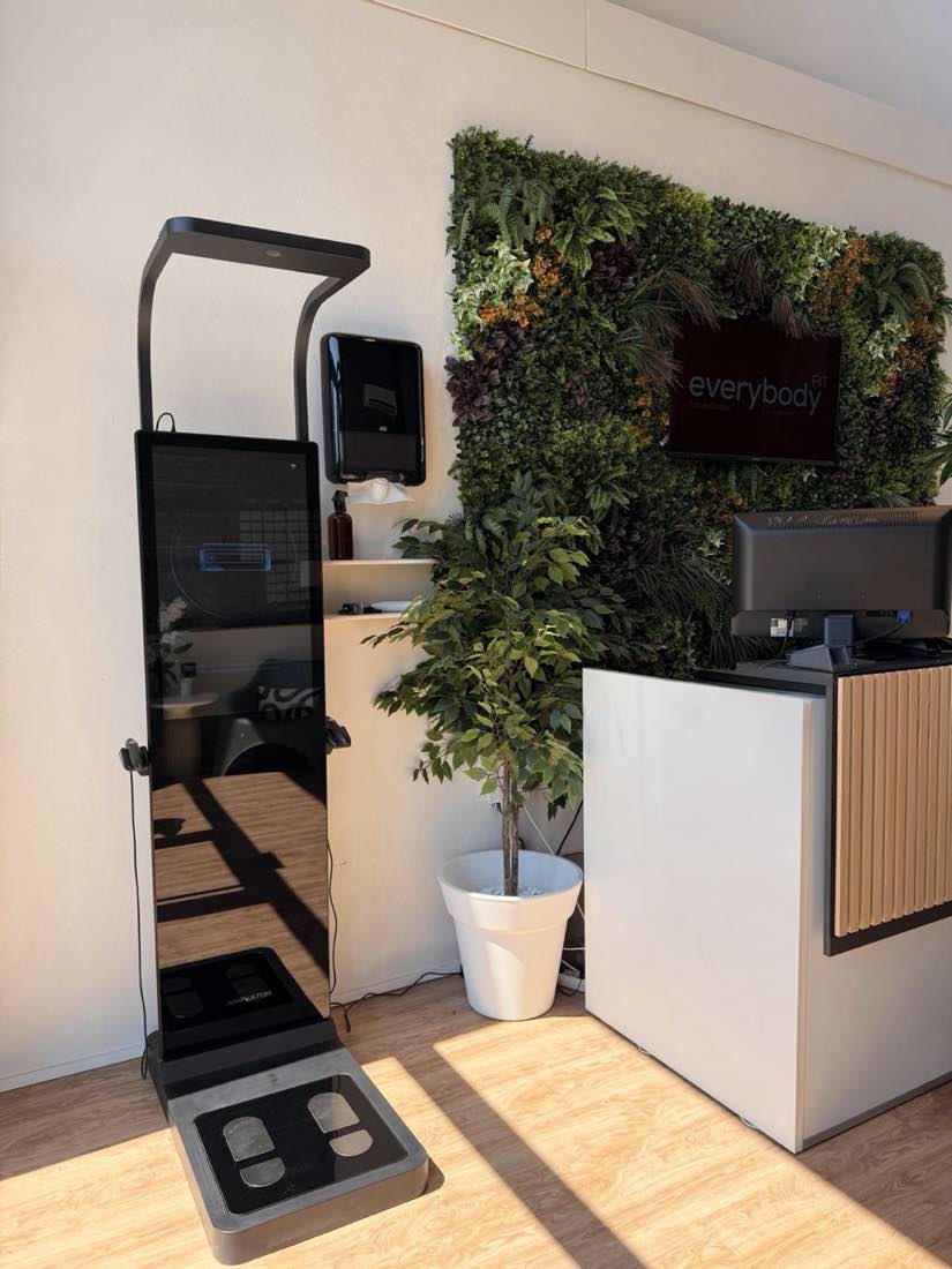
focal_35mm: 24
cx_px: 476
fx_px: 880
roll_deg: +1.0
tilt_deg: -4.1
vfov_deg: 71.6
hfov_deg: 56.8
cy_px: 634
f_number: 1.78
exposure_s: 1/1139
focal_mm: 6.76
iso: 80
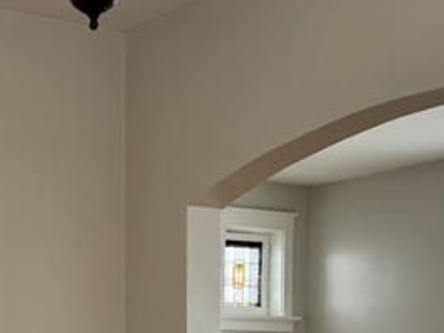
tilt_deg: -0.6
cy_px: 388
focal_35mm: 93
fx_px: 1193
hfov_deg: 20.6
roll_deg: +0.1
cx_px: 32
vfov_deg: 15.4
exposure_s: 1/123
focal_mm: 6.76
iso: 100
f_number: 1.78
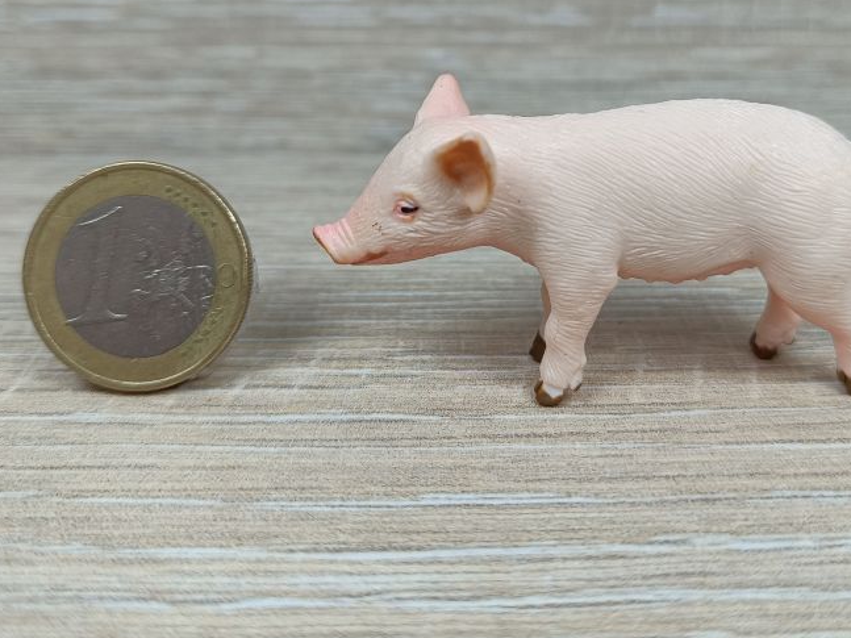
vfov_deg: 36.8
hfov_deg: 48.9
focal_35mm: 38
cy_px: 154
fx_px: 934
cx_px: 476
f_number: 1.88
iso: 52
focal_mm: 5.59
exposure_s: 1/332
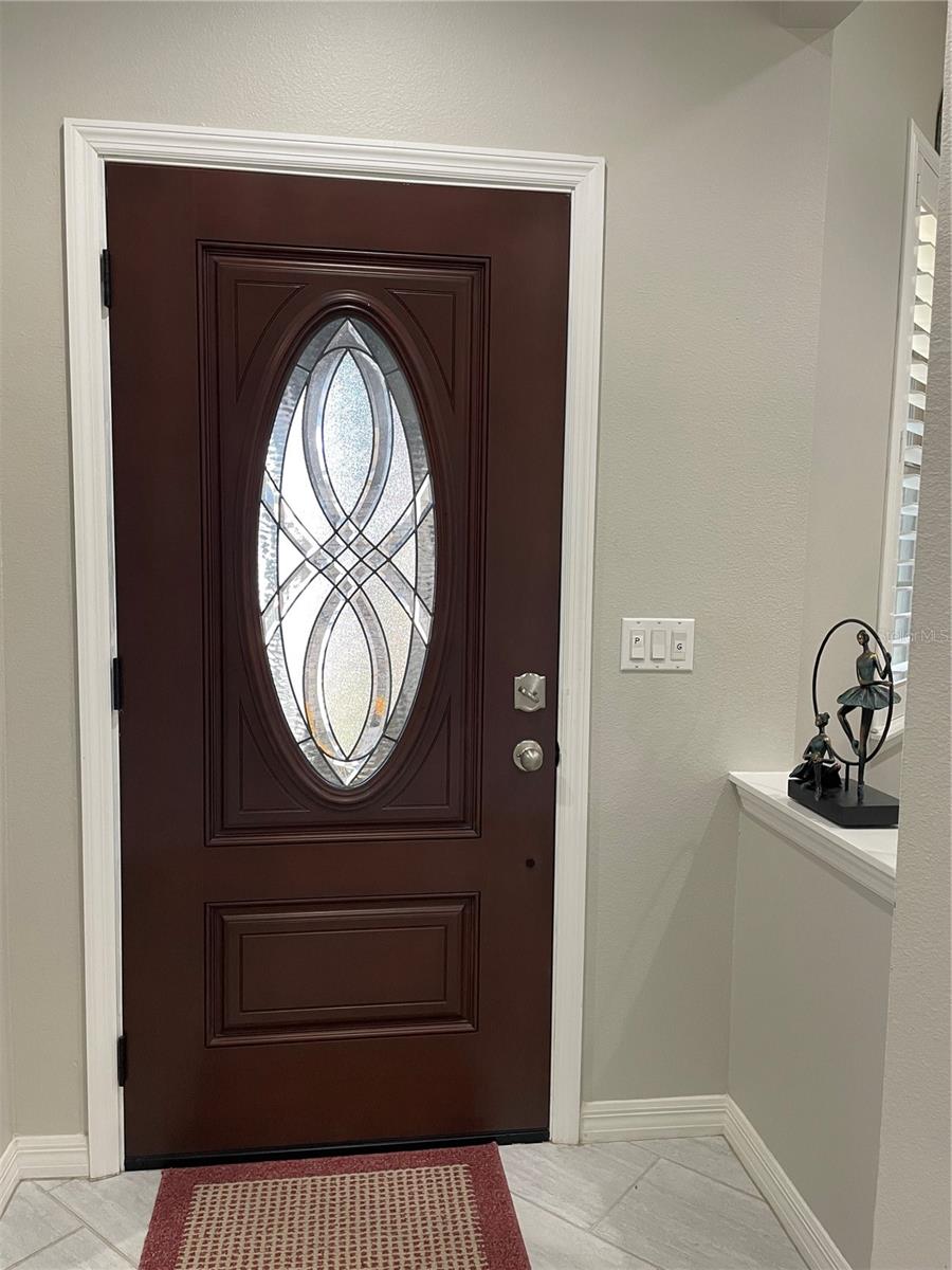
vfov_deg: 67.3
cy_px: 635
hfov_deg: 53.1
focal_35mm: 26
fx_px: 953
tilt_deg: -5.1
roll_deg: -1.0
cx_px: 476
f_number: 1.6
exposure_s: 1/60
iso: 200
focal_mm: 4.2
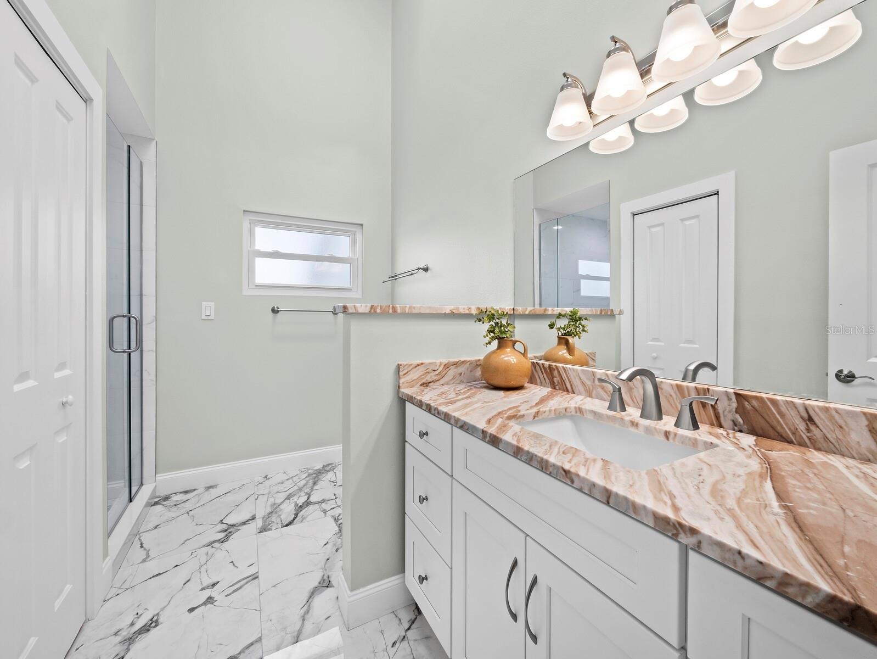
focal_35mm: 14
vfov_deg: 85.7
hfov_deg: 102.0
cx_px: 438
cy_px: 330
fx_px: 355
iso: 400
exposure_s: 1/6
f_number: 11
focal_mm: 7
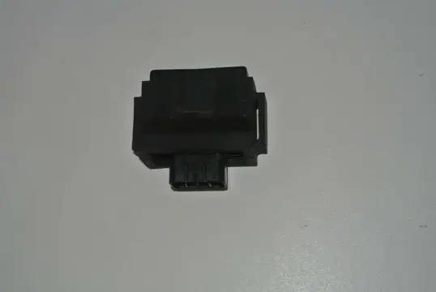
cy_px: 146
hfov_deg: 29.6
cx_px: 218
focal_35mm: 68
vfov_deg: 20.1
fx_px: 824
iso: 200
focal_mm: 25.2
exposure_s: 1/60
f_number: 5.3
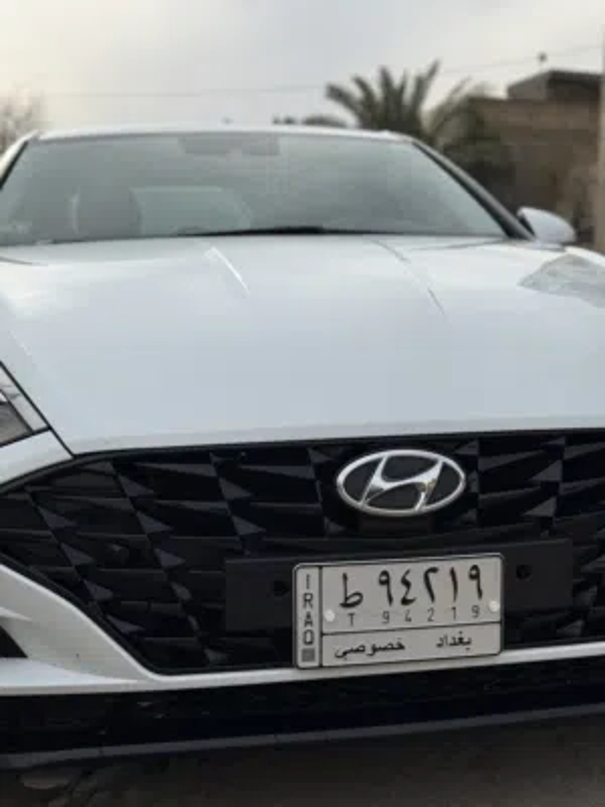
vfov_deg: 39.7
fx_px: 1119
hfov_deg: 30.3
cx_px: 302
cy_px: 404
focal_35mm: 48
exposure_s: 1/5587
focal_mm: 6.76
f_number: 1.78
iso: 80
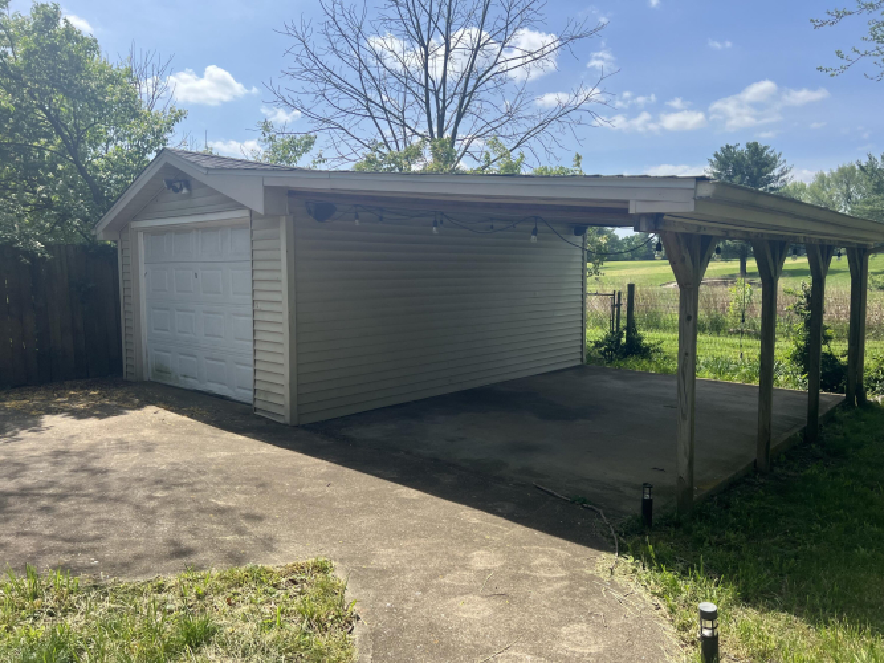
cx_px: 442
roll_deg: +0.4
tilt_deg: -5.2
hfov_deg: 67.3
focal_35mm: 26
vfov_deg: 53.0
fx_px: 664
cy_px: 332
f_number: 1.5
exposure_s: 1/2632
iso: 50
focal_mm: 5.7
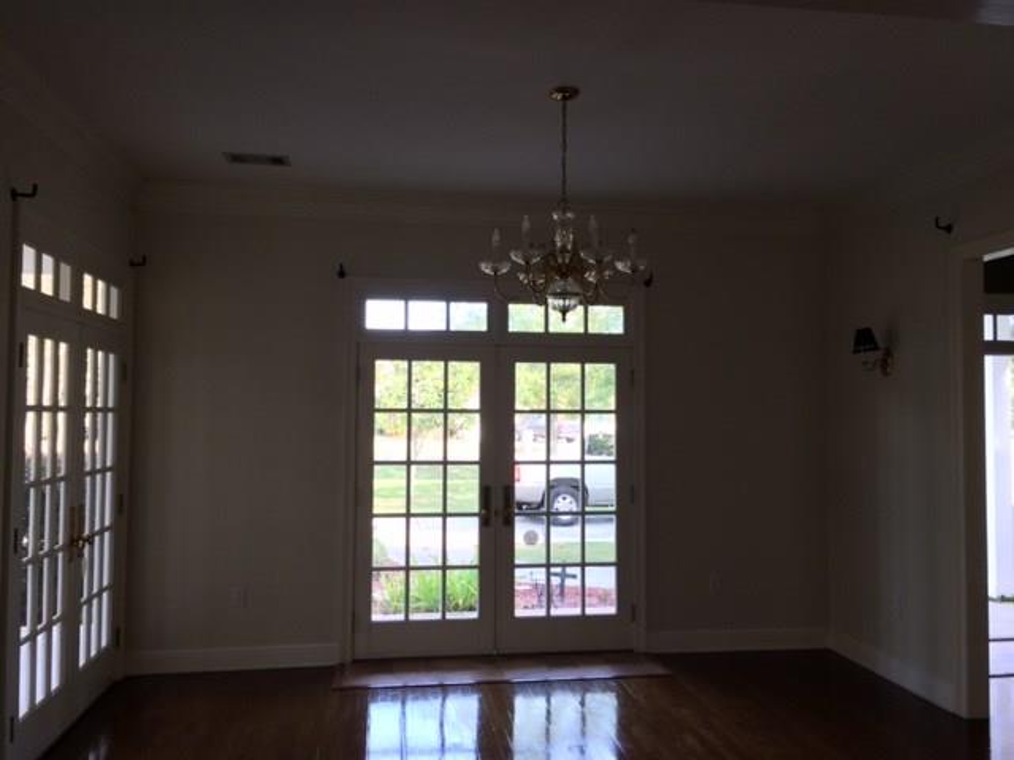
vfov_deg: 48.2
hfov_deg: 61.7
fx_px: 849
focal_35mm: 29
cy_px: 380
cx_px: 507
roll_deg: -1.0
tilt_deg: +2.0
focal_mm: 4.15
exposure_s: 1/60
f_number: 2.2
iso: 50
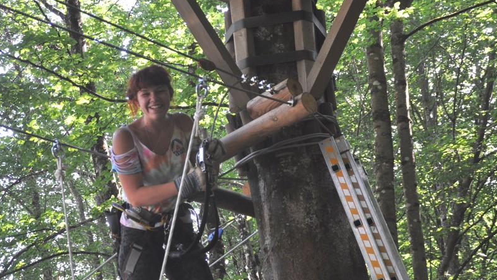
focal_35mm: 85
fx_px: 1120
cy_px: 155
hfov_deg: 25.0
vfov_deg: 14.2
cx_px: 213
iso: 400
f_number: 4.8
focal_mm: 42
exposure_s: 1/80
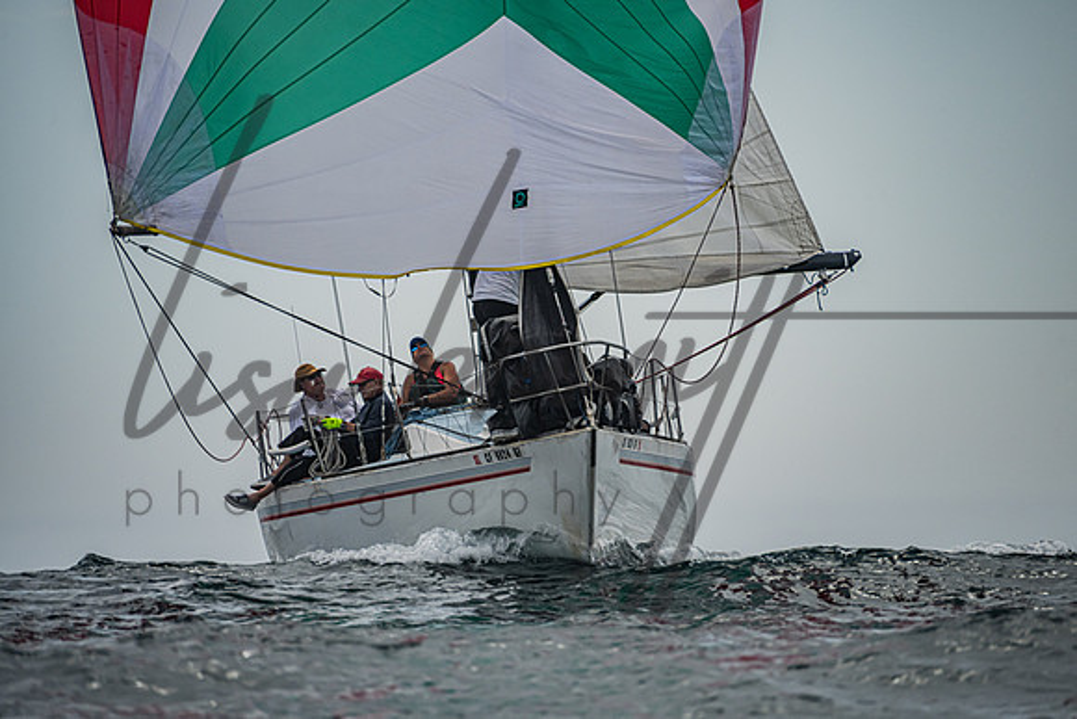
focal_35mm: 430
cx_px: 579
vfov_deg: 3.2
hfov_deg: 4.8
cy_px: 387
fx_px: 12874
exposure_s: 1/2500
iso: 400
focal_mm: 400
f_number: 8
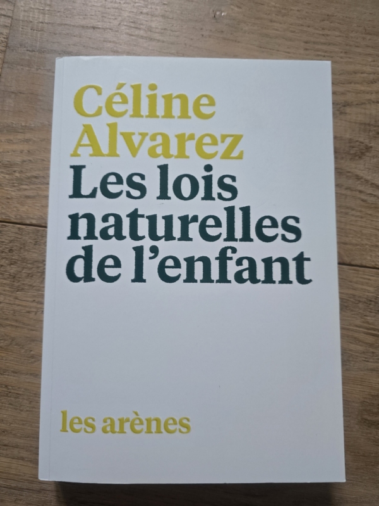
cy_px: 253
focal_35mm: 23
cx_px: 190
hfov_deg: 58.9
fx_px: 336
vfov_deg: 73.9
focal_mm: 6.3
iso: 320
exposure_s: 1/34
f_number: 1.7
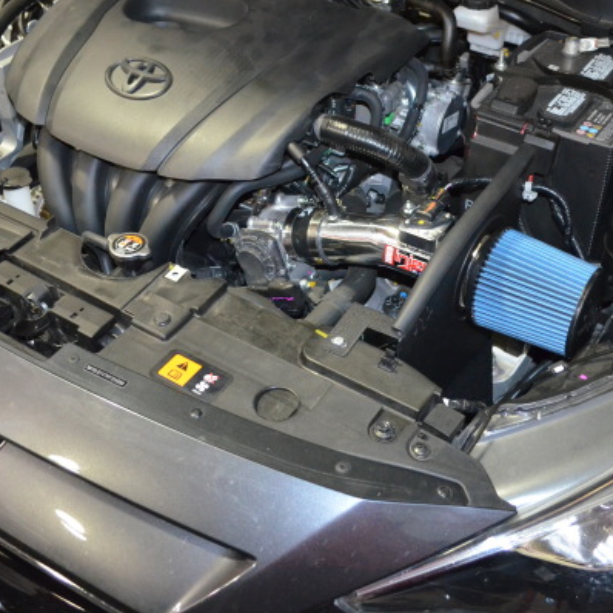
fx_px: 922
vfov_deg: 36.7
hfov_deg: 36.8
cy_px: 259
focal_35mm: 46
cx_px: 302
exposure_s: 1/60
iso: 3200
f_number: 3.5
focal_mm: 18
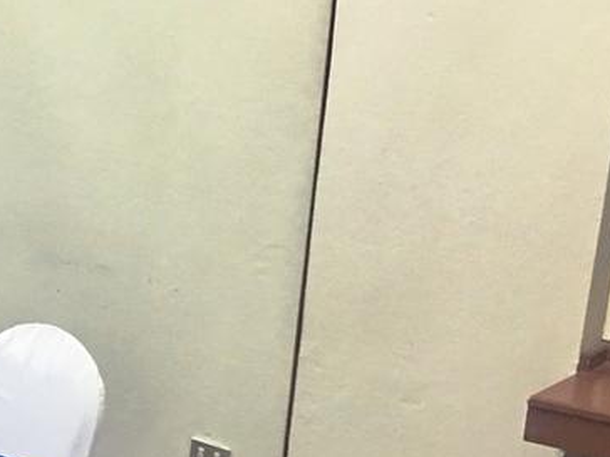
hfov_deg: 19.8
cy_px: 460
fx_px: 1639
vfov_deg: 15.6
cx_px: -119
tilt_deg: -19.0
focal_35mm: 93
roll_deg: -1.5
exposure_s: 1/15
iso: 64
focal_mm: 4.15
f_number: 2.2
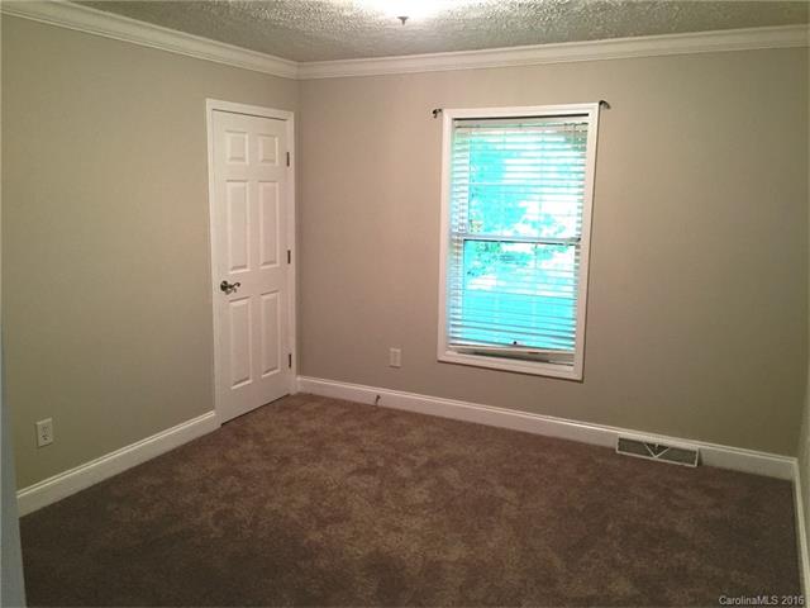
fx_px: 679
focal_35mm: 29
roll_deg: -2.5
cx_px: 405
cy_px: 304
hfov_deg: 61.7
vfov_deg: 48.2
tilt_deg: -9.9
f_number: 2.2
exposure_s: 1/30
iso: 125
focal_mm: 4.15
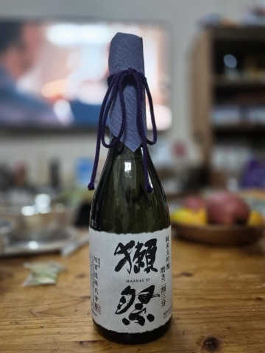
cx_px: 132
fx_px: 235
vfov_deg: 73.9
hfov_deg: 58.9
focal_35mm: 23
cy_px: 176
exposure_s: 1/120
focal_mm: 5.4
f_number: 1.8
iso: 1000
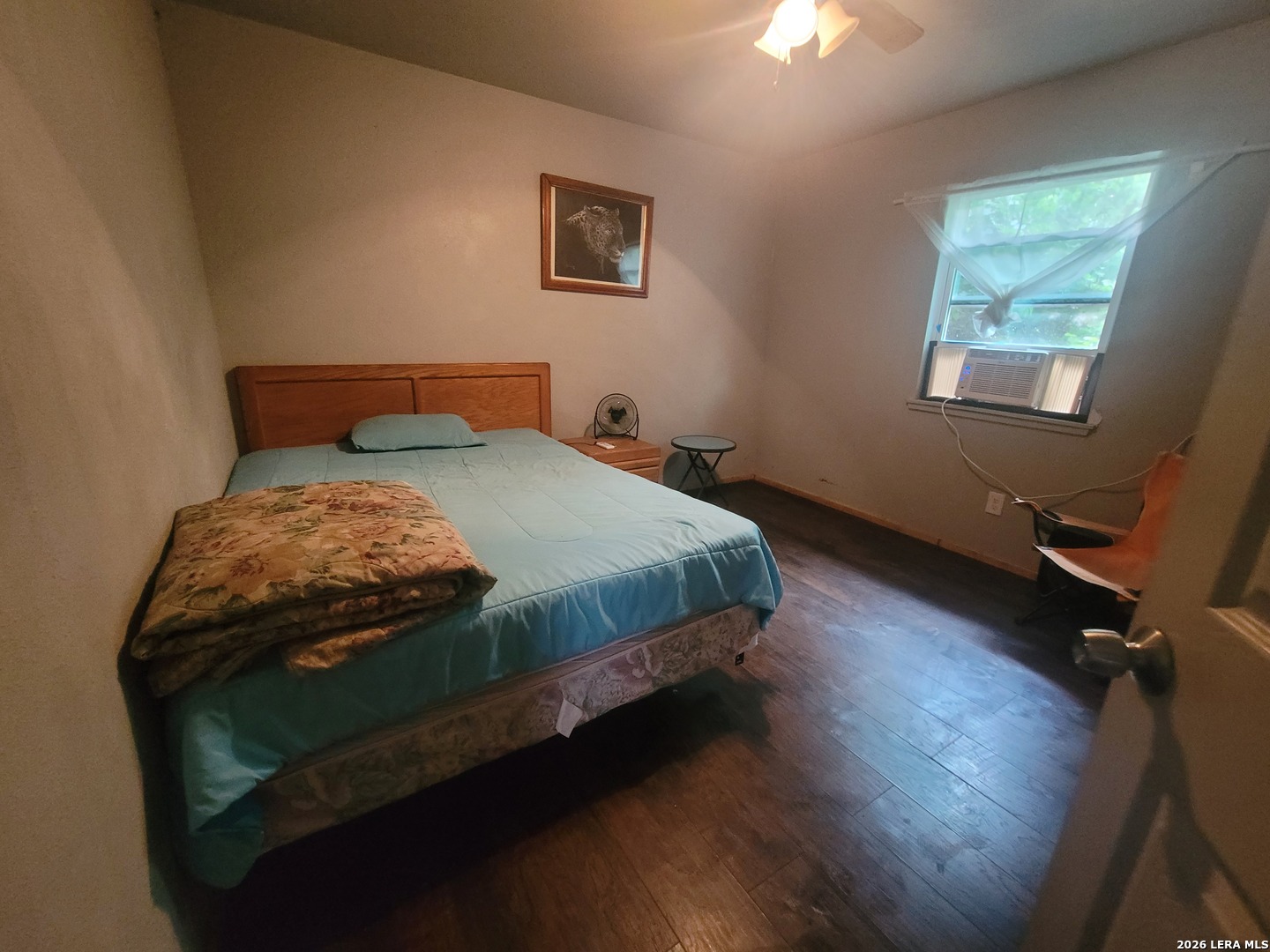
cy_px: 476
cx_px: 635
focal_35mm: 13
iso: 1000
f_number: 2.2
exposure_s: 1/24
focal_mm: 2.2
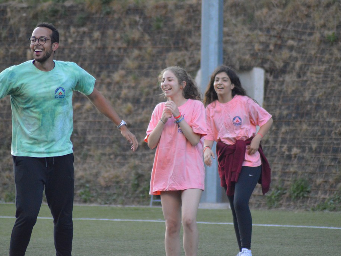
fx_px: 3695
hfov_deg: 5.3
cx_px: 173
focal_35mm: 375
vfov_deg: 4.0
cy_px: 128
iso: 3200
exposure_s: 1/1250
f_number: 5
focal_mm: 230
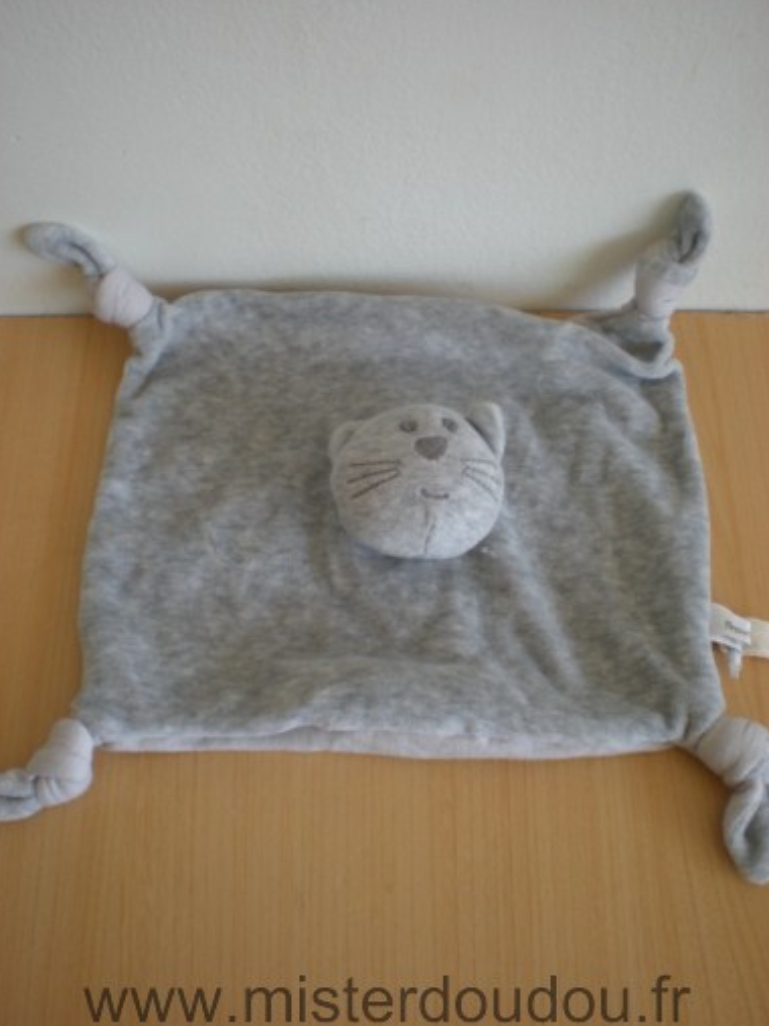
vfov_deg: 47.9
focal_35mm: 39
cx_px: 384
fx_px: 1156
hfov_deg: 36.8
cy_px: 514
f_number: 3.1
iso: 64
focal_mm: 6.3
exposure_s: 1/54.6
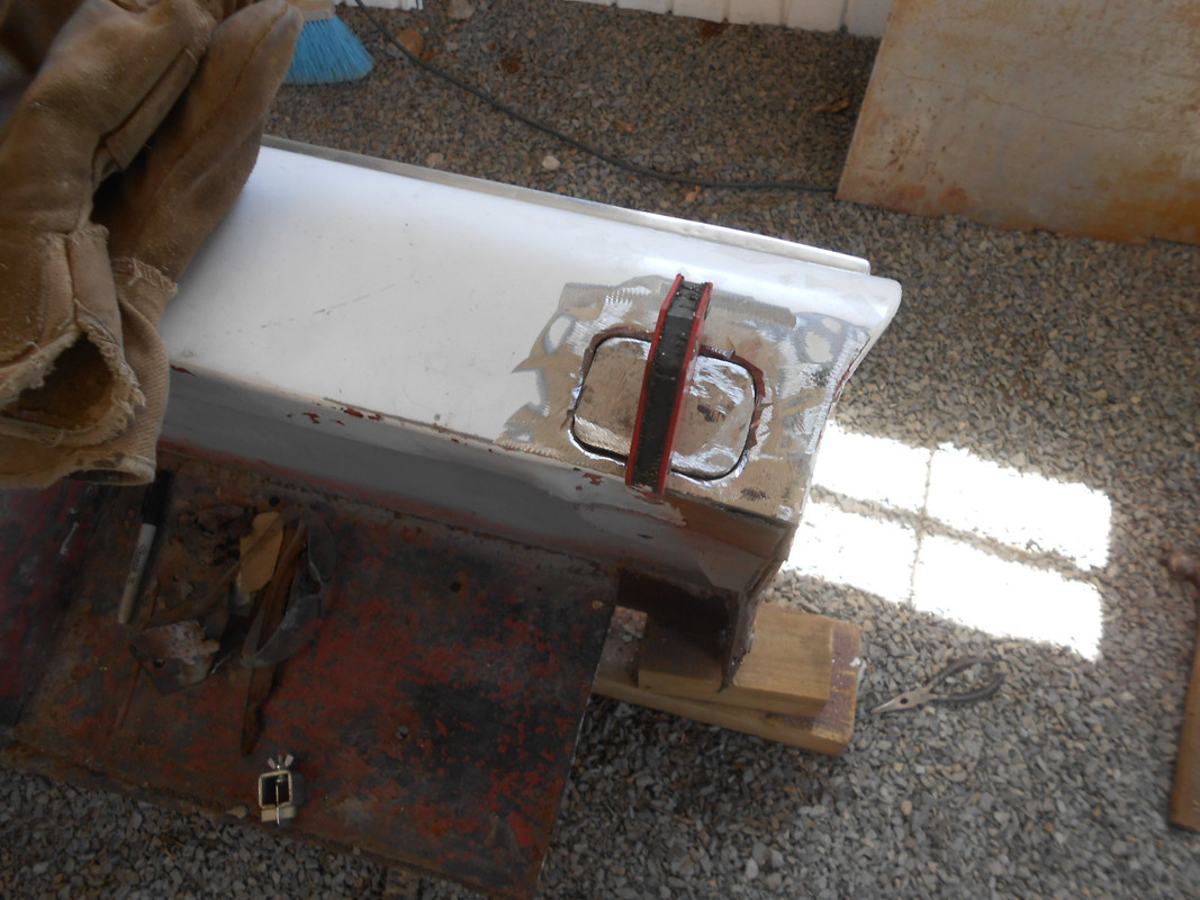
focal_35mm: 26
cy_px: 450
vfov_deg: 53.1
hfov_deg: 67.3
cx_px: 600
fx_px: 901
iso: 100
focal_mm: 4.6
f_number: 3.5
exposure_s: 1/30
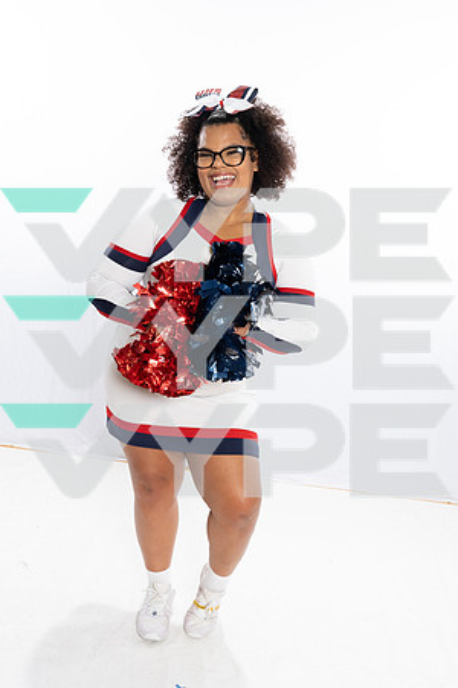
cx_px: 229
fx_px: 763
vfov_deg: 48.5
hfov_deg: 33.4
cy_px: 344
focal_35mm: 40
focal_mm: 40
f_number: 10
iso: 1250
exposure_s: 1/250
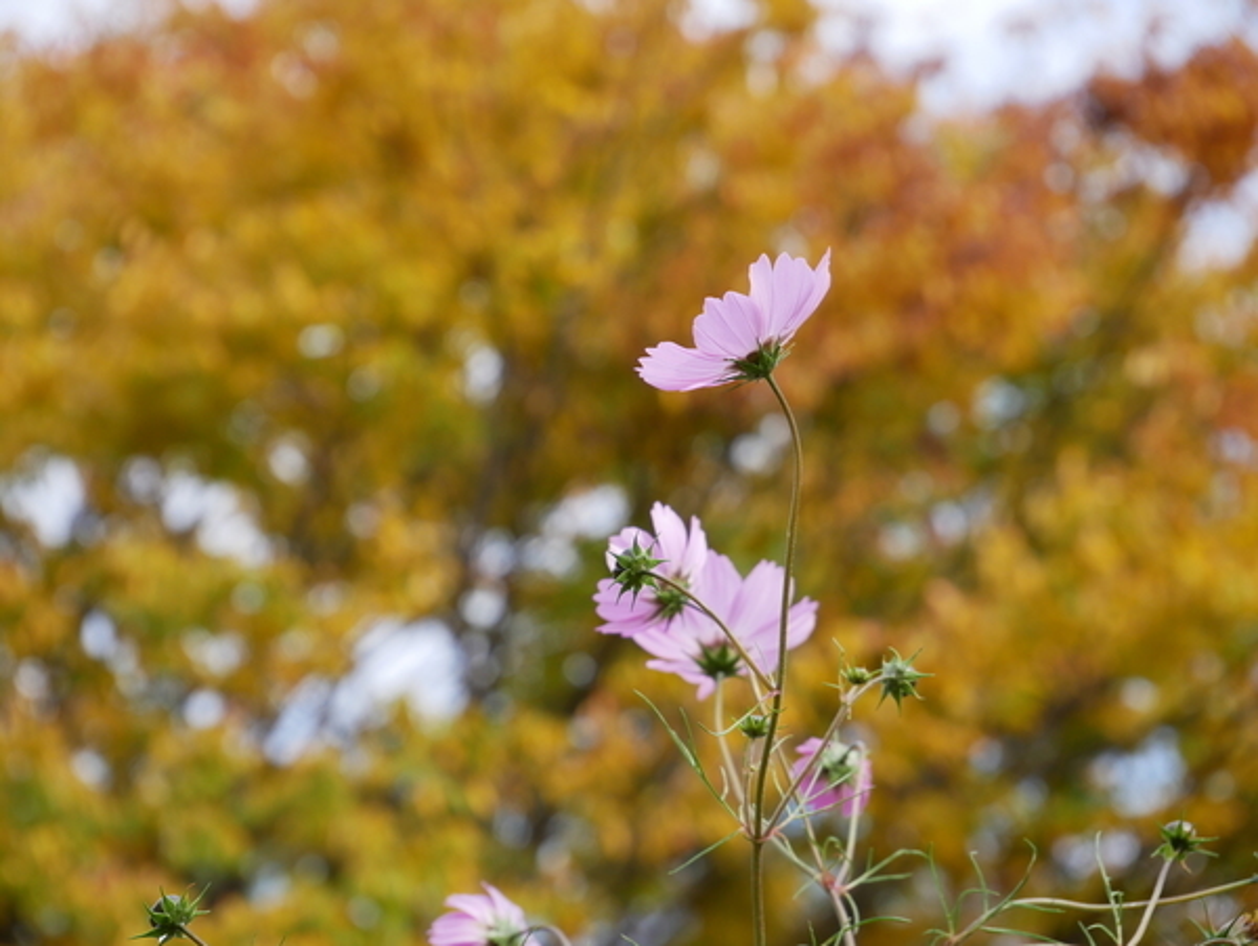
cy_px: 473
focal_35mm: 120
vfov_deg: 12.4
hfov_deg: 16.4
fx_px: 4364
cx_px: 629
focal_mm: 60
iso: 200
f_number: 6.3
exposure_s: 1/320
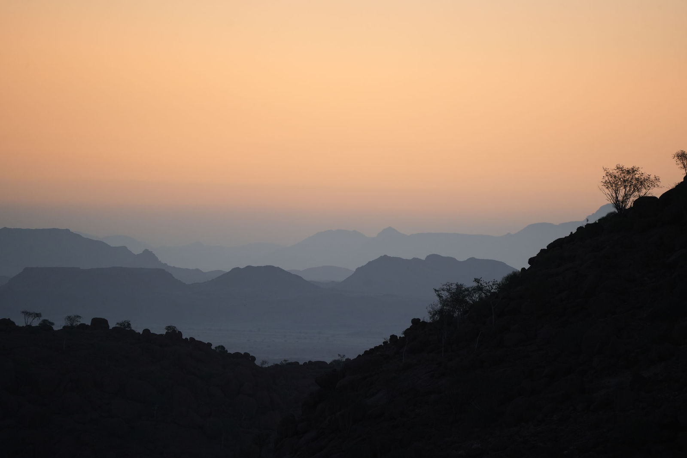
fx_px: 7631
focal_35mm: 400
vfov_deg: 3.4
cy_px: 229
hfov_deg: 5.2
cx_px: 344
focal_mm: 400
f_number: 6.3
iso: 800
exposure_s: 1/500
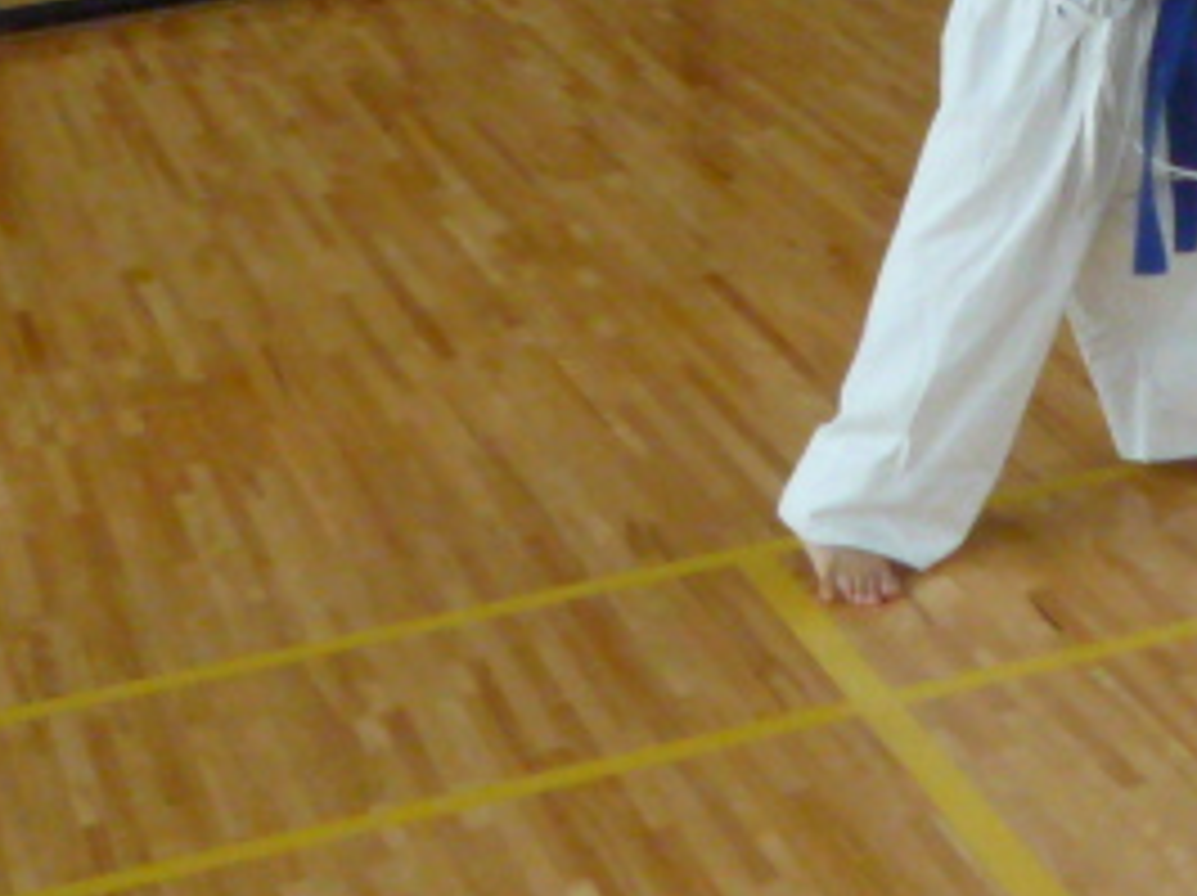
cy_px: -167
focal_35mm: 118
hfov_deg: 16.4
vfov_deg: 12.3
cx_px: 1134
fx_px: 4077
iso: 400
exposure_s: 1/250
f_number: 2.9
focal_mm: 4.9
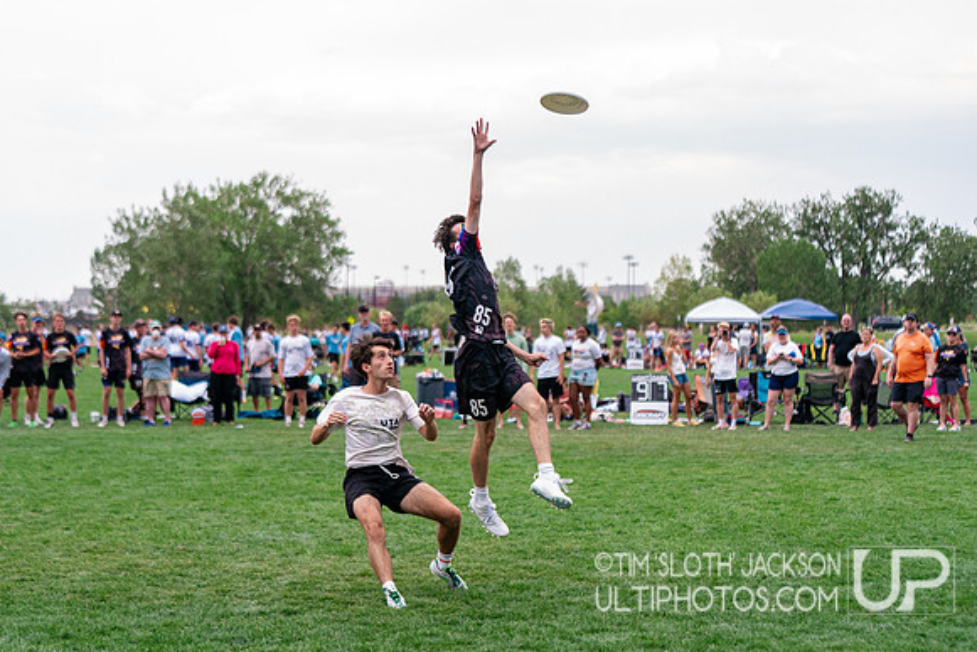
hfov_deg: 22.8
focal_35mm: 89
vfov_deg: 15.4
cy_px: 383
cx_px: 470
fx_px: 2417
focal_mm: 70
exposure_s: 1/3200
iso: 1250
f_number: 2.8
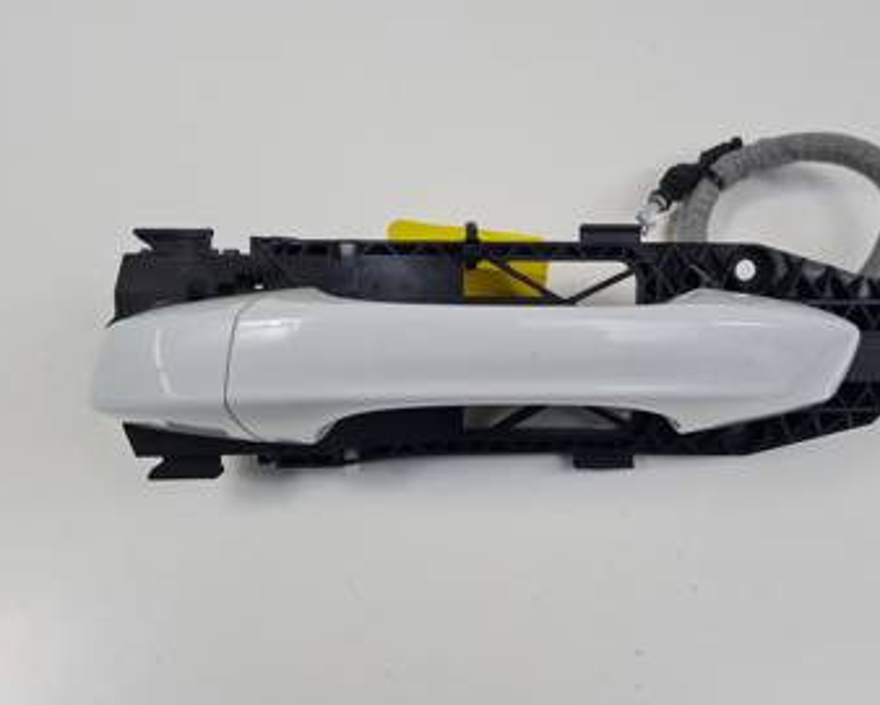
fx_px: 782
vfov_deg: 48.6
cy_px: 367
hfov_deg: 58.6
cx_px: 489
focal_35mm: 30
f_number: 1.8
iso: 50
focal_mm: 5.4
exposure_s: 1/401
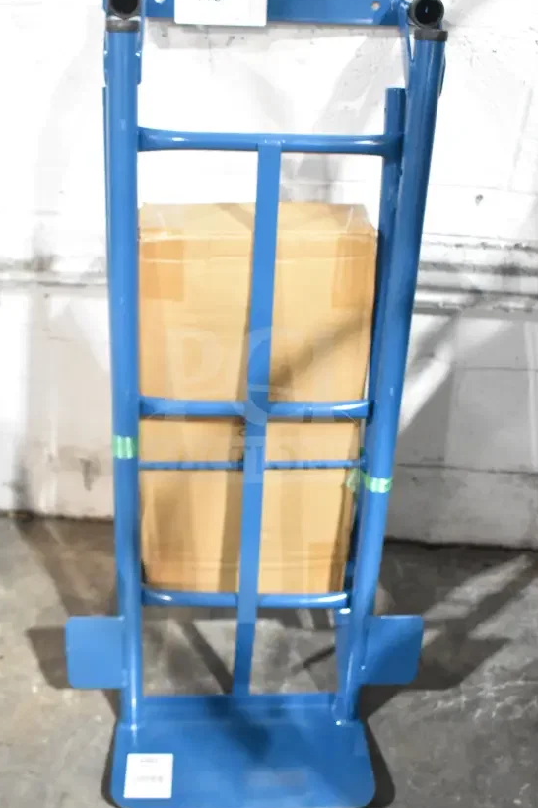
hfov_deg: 34.6
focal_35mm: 39
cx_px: 248
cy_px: 405
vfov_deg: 50.1
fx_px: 864
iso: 6400
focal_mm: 23
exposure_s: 1/100
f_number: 5
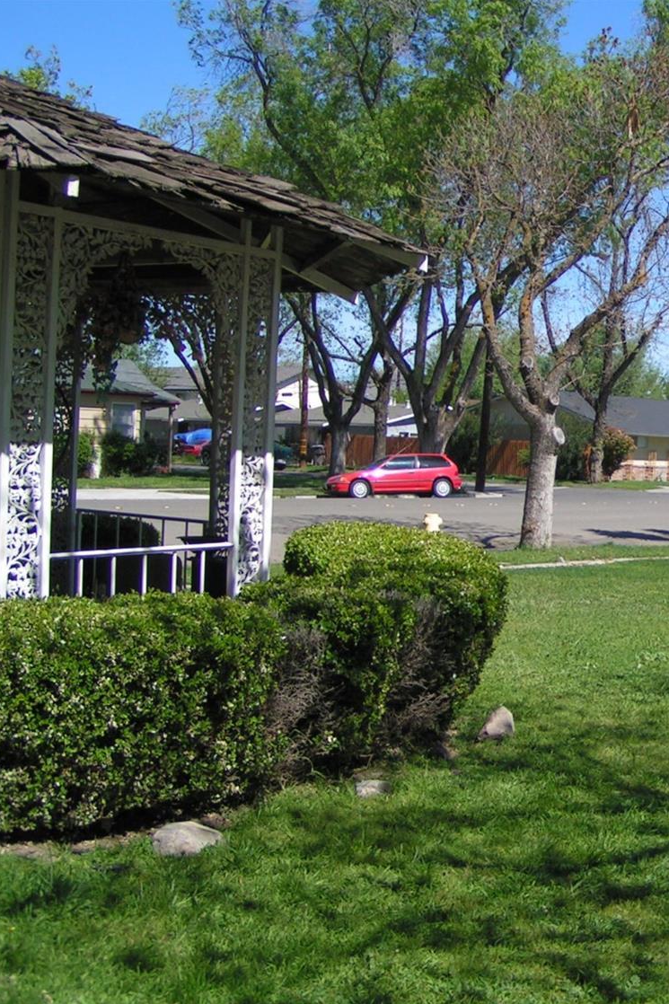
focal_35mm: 53
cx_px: 625
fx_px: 1478
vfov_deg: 37.5
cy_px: 504
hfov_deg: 24.6
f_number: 3.2
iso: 50
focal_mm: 5.8
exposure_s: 1/800
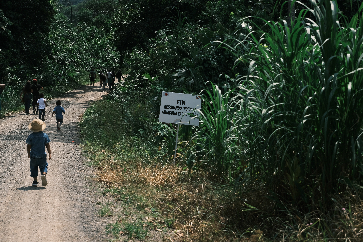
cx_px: 182
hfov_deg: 29.7
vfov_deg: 20.0
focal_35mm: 68
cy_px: 121
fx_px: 686
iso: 200
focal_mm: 45
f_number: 5.6
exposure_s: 1/1000
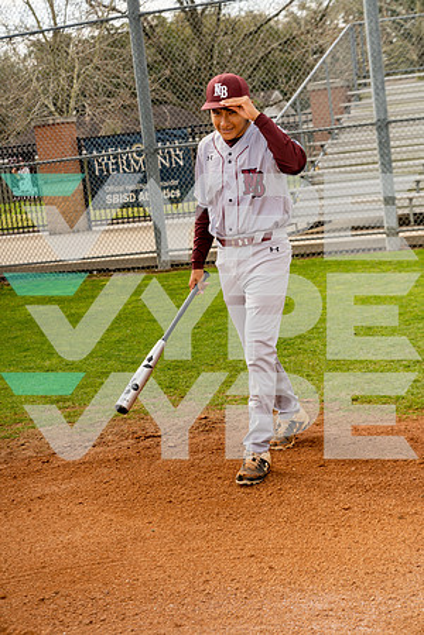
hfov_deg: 19.5
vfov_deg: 28.8
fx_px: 1237
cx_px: 212
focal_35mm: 70
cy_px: 318
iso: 100
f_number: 5
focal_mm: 70
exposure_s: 1/250
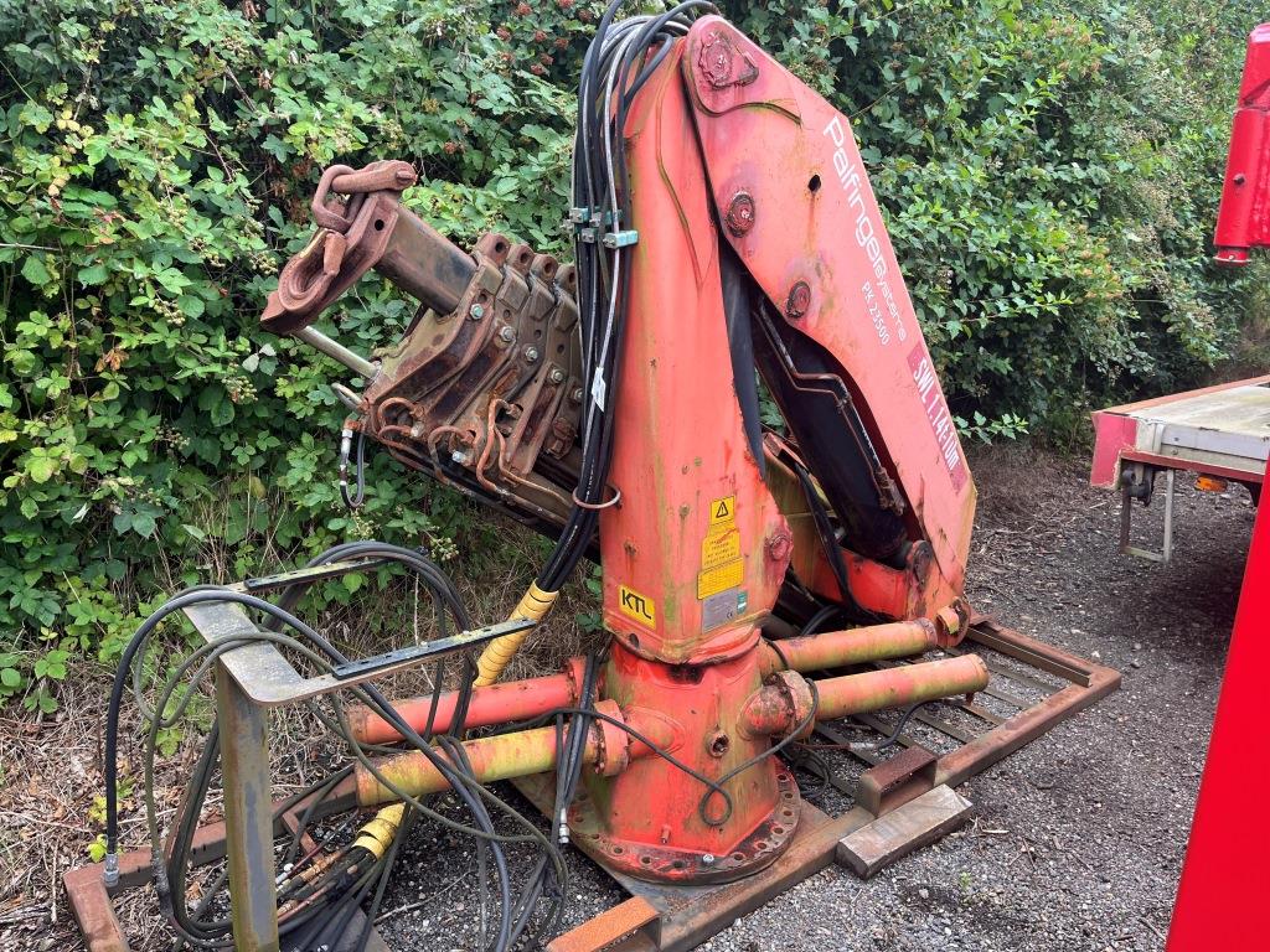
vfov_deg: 53.1
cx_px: 635
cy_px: 476
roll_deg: -2.7
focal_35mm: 26
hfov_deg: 67.3
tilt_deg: -14.1
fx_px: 954
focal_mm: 5.1
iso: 32
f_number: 1.6
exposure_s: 1/134
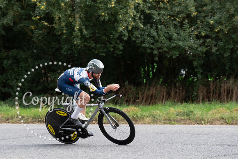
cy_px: 82
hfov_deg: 16.7
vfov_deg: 11.2
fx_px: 809
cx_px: 107
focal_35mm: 122
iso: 400
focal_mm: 109
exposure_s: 1/1000
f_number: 4
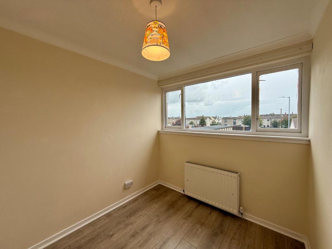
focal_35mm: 14
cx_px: 166
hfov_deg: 102.1
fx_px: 134
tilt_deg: -2.0
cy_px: 124
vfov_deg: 85.7
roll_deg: -0.2
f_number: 2.2
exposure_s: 1/165
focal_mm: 2.22
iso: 50
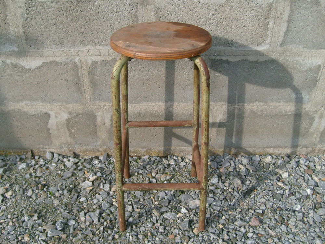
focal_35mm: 35
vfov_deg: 40.7
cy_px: 122
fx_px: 329
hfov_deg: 52.6
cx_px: 162
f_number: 7.1
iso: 80
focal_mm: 5.8
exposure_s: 1/125
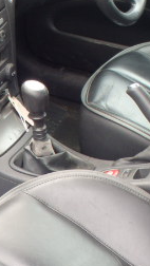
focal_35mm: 94
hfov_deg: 12.9
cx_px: 105
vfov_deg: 22.7
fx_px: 664
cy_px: 112
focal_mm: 6.1
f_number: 4.4
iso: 200
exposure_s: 1/40
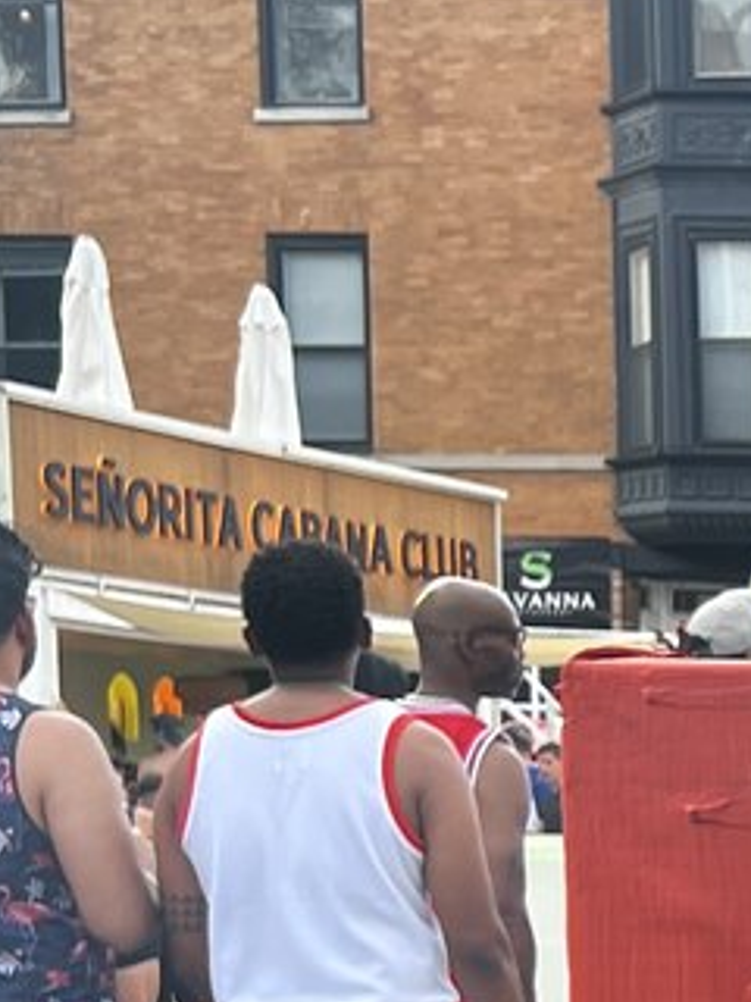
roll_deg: -1.0
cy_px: 1265
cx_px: 1715
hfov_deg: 10.1
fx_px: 3760
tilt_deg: -6.2
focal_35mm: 130
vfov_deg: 14.6
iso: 40
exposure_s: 1/121
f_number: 1.5
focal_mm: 5.7
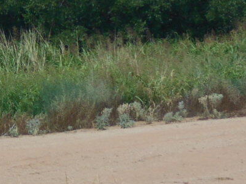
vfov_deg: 2.9
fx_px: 3666
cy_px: 83
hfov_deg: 3.8
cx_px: -4
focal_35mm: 516
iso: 80
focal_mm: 23
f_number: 6.5
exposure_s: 1/320
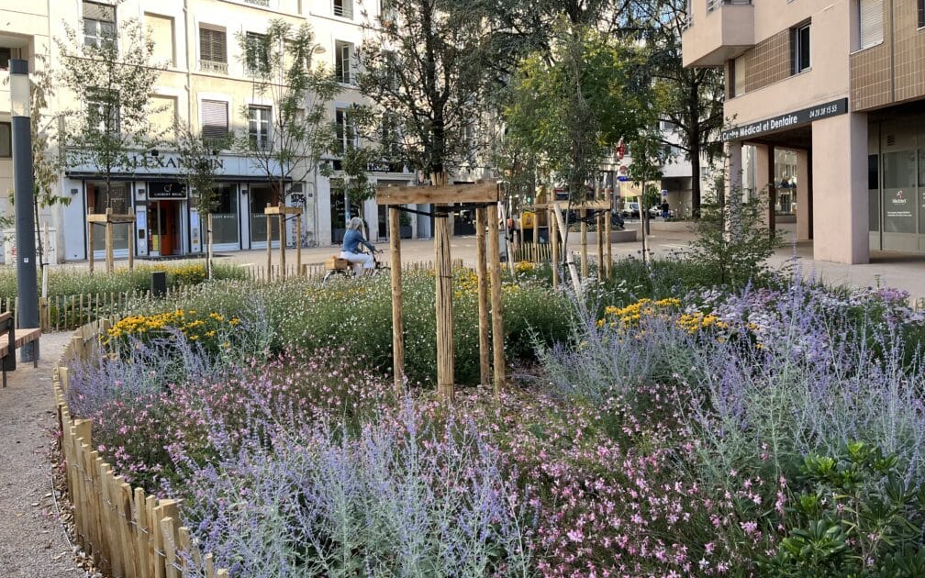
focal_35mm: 28
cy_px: 233
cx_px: 462
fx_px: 706
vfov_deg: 44.3
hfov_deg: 66.5
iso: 50
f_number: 1.6
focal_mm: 5.1
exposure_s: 1/450
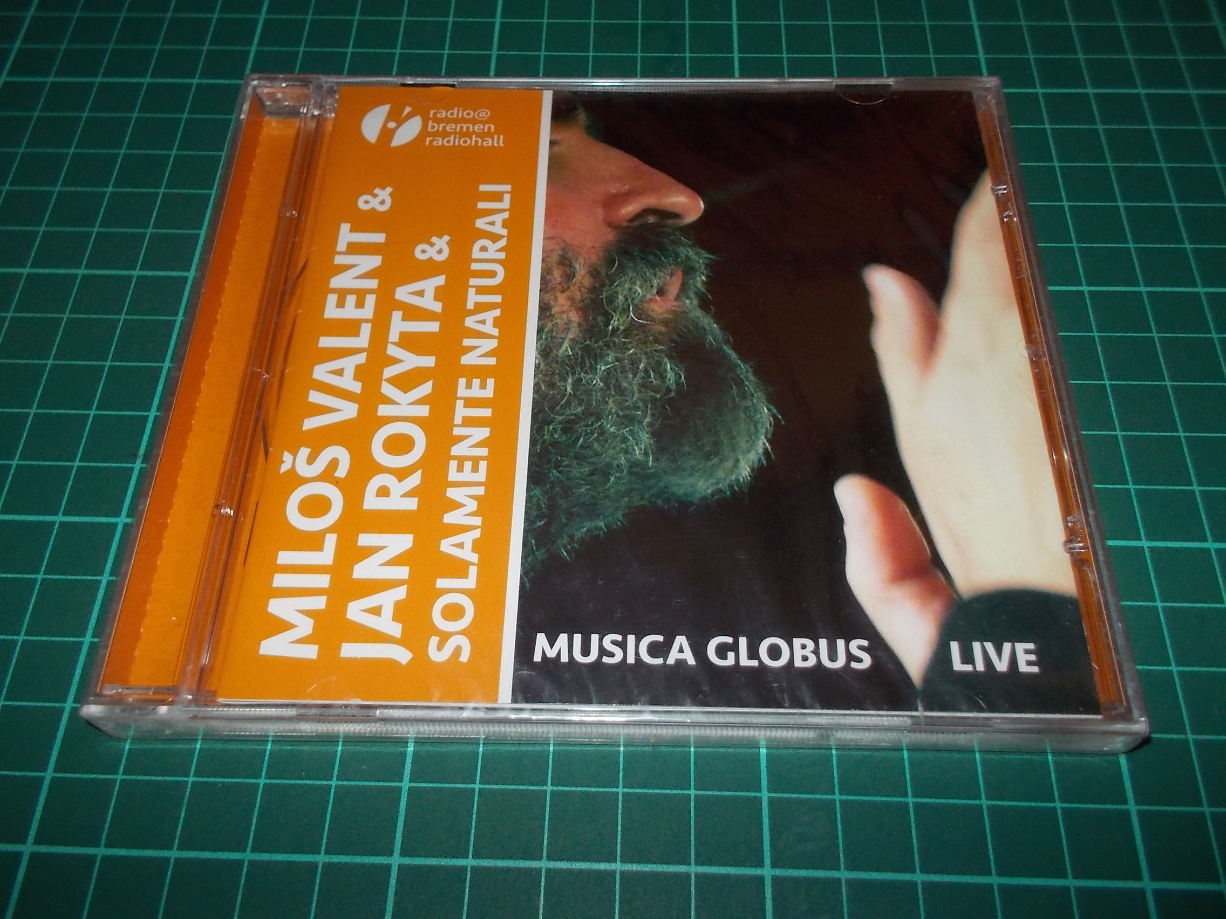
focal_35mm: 29
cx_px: 613
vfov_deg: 48.2
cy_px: 460
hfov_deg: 61.7
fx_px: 1027
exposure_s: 1/30
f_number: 3.3
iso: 200
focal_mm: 4.1
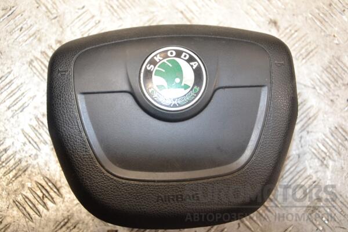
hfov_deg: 35.1
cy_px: 116
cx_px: 174
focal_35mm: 57
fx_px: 551
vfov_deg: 23.8
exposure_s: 1/125
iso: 800
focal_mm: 38
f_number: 5
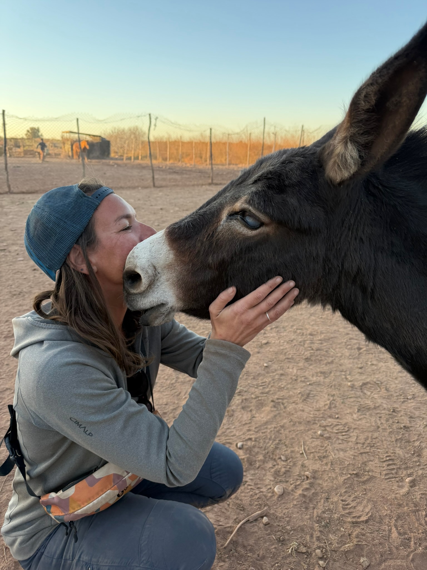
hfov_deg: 56.8
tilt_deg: -17.9
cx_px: 214
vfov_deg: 71.6
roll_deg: -3.0
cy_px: 285
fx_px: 395
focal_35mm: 24
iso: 100
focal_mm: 6.76
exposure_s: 1/440
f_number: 1.78
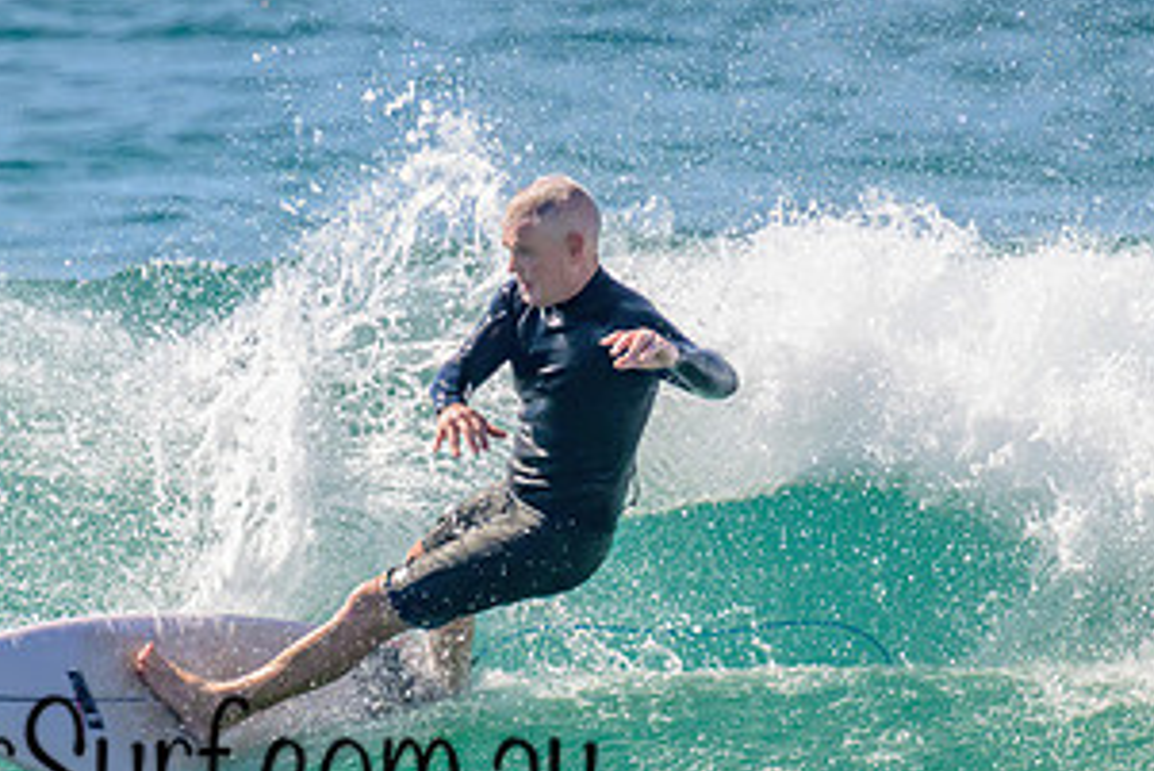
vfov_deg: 0.7
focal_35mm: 1837
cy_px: 623
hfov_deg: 1.1
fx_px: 58912
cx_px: 403
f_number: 11
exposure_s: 1/2000
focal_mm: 800
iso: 800
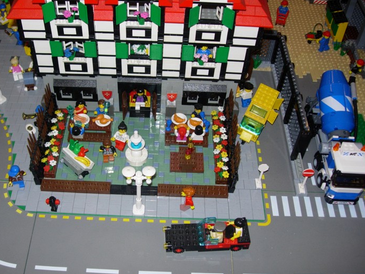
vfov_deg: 32.8
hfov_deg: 42.9
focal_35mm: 44
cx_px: 158
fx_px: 464
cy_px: 149
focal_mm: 7.8
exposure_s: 1/64
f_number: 2.8
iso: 79
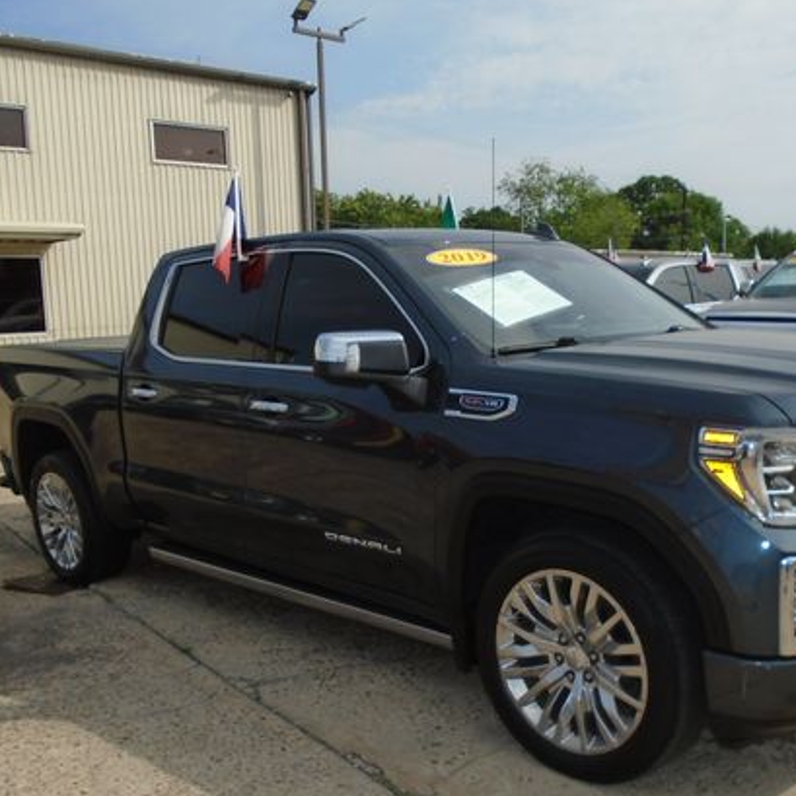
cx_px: 450
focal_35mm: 36
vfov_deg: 45.9
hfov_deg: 45.9
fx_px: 937
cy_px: 457
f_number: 3.2
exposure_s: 1/1250
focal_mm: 4.6
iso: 100
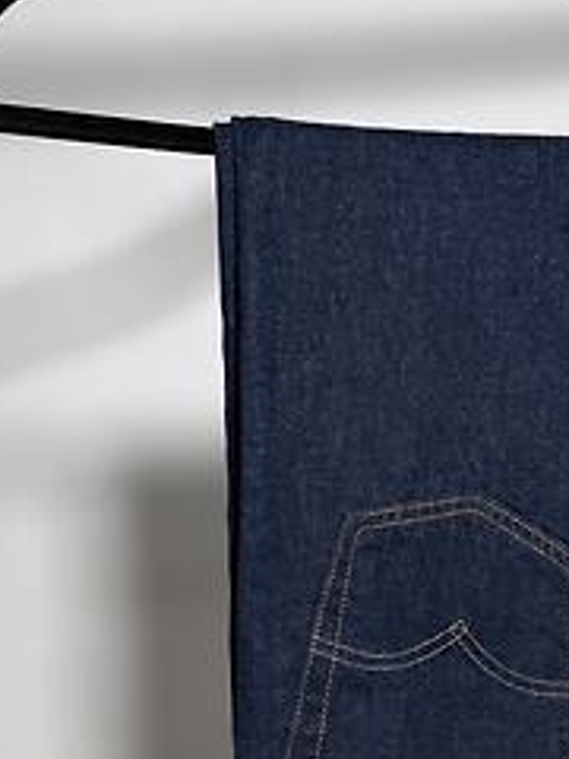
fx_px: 1315
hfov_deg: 23.9
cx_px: 487
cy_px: 702
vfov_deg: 30.6
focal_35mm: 60
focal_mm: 6.76
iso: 100
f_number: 1.78
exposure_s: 1/100
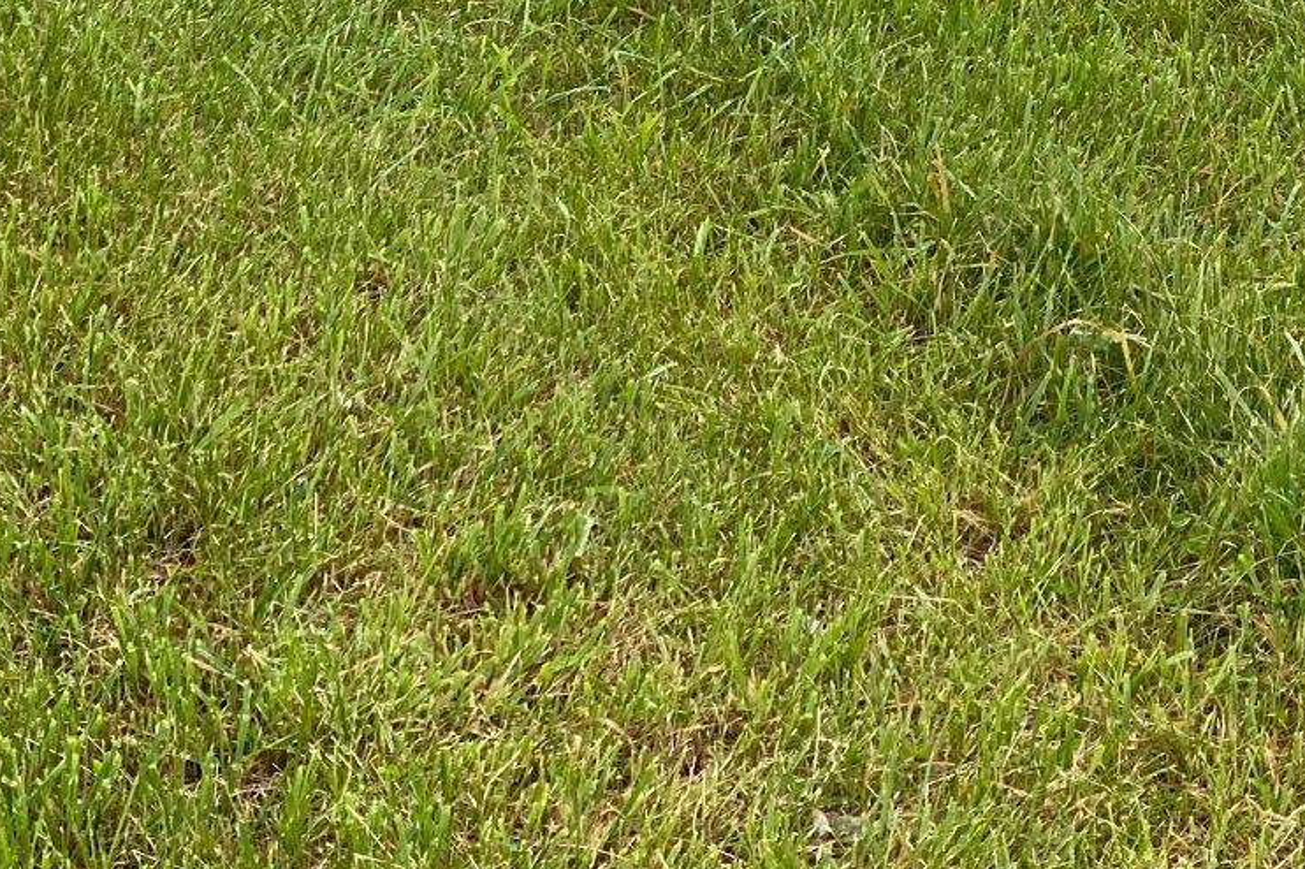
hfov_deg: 13.9
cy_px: -508
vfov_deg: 9.0
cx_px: 916
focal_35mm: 147
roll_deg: -1.7
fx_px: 5326
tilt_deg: -8.4
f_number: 2
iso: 20
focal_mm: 6
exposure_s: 1/1261
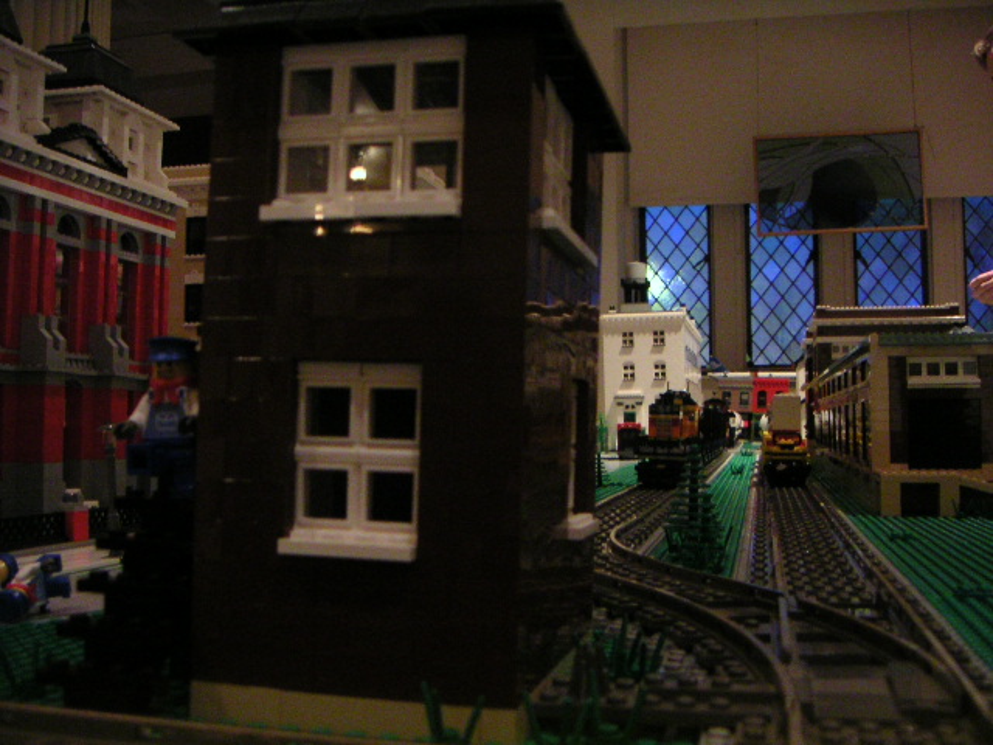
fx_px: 1061
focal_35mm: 37
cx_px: 496
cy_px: 372
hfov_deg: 50.1
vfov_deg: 38.7
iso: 400
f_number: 2.8
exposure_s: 1/15
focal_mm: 4.8
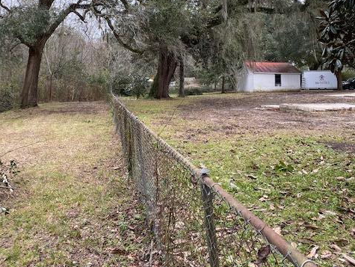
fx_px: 359
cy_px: 63
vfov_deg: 39.5
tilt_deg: +4.5
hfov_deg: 52.6
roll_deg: -1.5
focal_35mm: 35
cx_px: 178
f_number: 1.8
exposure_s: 1/241
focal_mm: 4.25
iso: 32
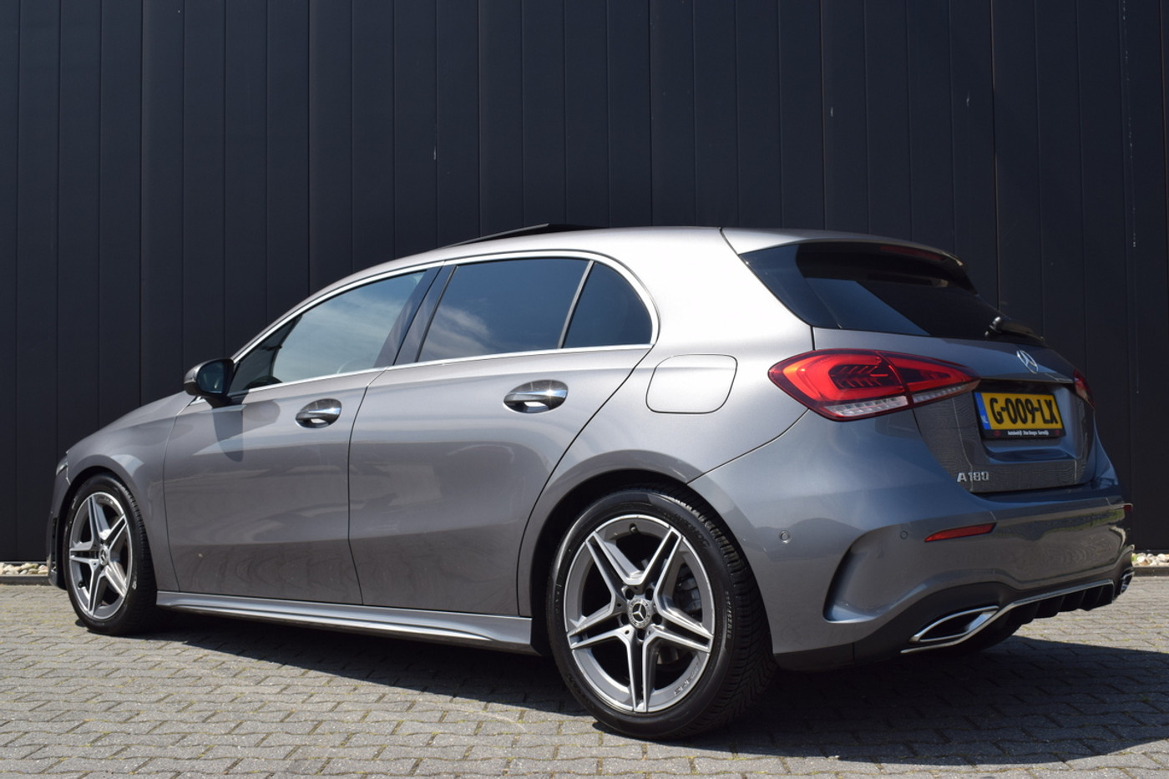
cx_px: 584
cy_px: 390
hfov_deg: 47.9
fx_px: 1315
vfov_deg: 33.0
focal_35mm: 40
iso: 200
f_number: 10
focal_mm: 27
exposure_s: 1/400
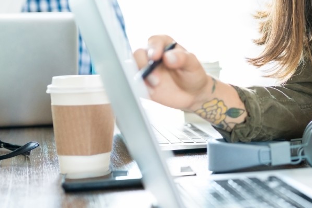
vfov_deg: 14.2
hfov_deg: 20.4
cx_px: 348
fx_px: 824
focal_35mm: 95
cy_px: 10
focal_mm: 35
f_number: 1.8
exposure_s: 1/100
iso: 800
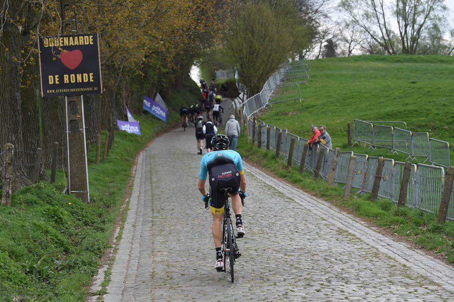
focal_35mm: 110
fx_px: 1386
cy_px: 151
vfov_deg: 12.4
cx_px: 227
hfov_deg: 18.6
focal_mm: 110
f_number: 9
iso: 800
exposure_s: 1/500
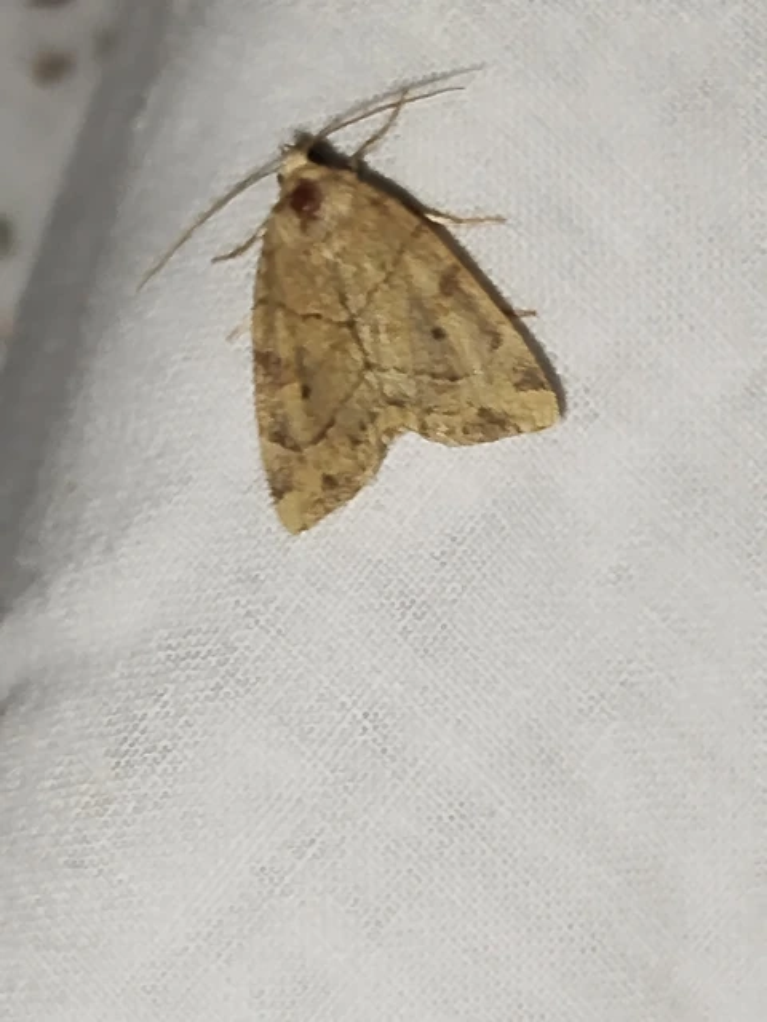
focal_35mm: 105
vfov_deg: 18.7
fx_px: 3102
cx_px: 384
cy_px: 511
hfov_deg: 14.1
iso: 125
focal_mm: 5.31
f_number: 1.7
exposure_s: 1/50
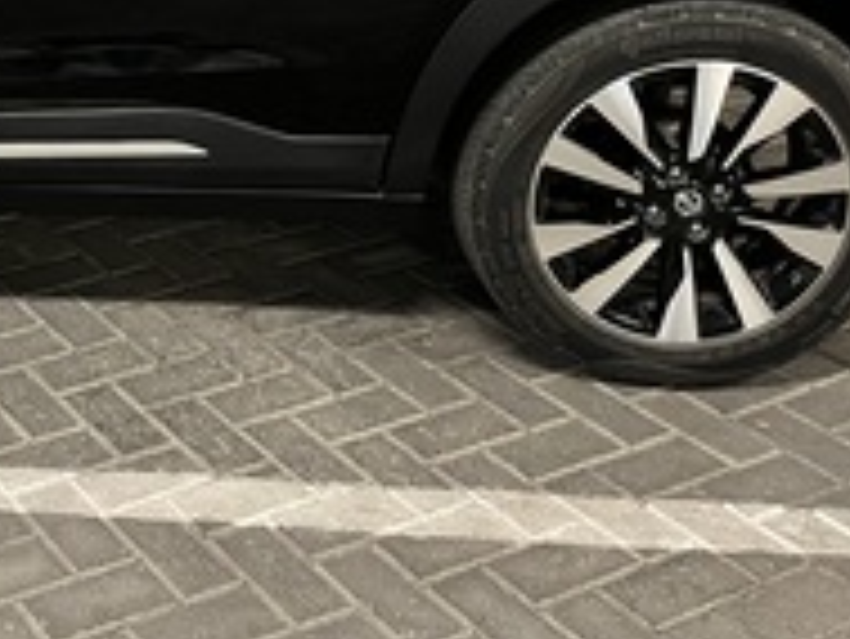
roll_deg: +1.6
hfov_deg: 27.6
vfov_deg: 21.8
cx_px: -119
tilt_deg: -15.5
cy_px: -97
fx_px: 1548
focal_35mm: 63
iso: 640
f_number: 1.6
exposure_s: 1/30
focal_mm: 5.1
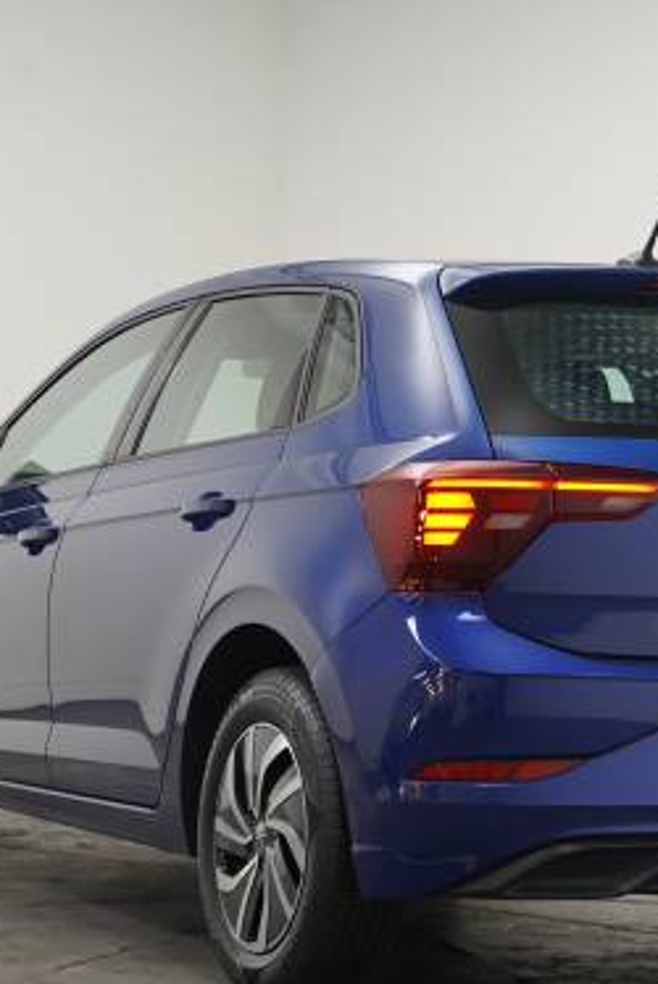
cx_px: 466
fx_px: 2577
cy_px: 545
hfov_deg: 14.5
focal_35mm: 94
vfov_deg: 21.6
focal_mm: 55.1
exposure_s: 1/160
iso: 1600
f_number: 4
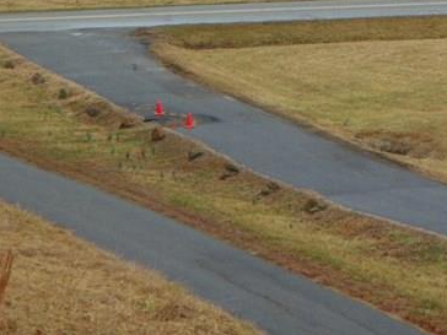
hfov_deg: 9.9
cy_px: -103
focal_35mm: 200
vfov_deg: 7.3
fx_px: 2583
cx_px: 371
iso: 64
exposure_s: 1/80
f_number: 3.5
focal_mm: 12.6
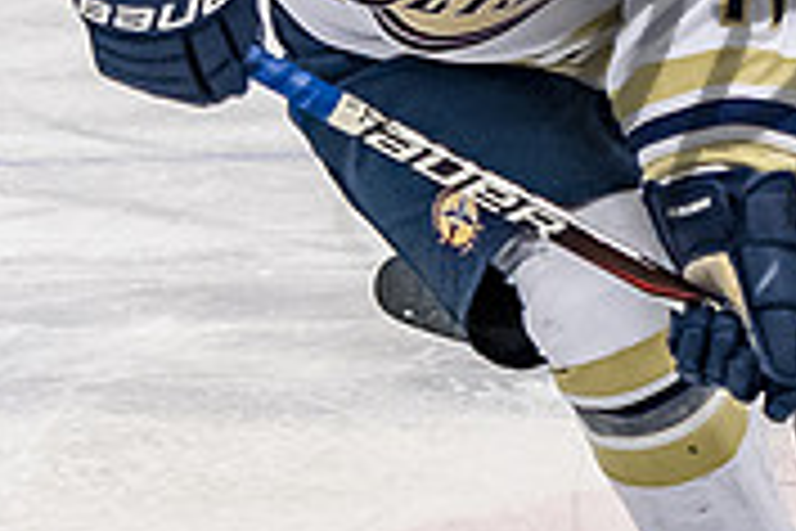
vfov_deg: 1.7
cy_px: 66
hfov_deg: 2.5
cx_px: 663
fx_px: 18373
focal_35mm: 831
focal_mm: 110
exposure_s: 1/800
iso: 1600
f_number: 3.2
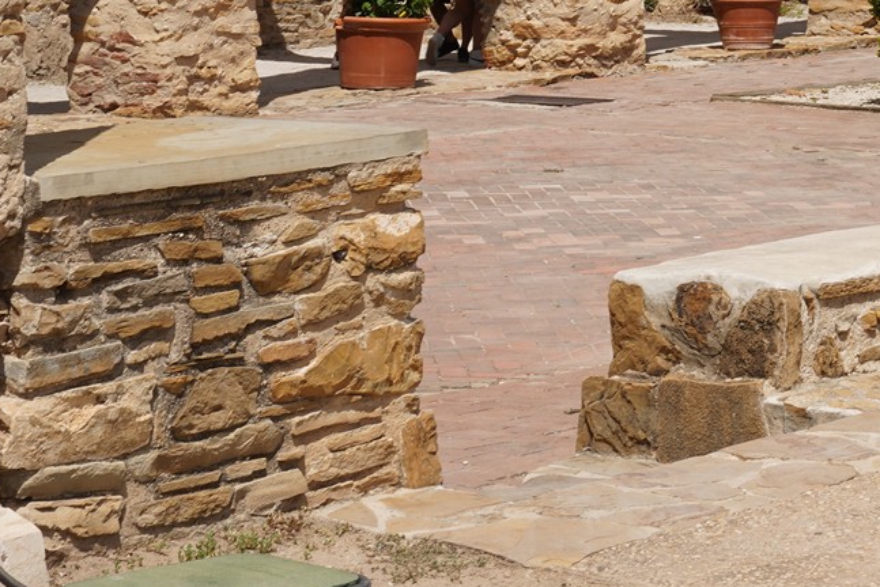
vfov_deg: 9.6
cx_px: 904
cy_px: -251
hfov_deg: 14.5
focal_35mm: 139
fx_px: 3399
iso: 100
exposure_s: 1/100
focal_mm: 45
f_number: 18
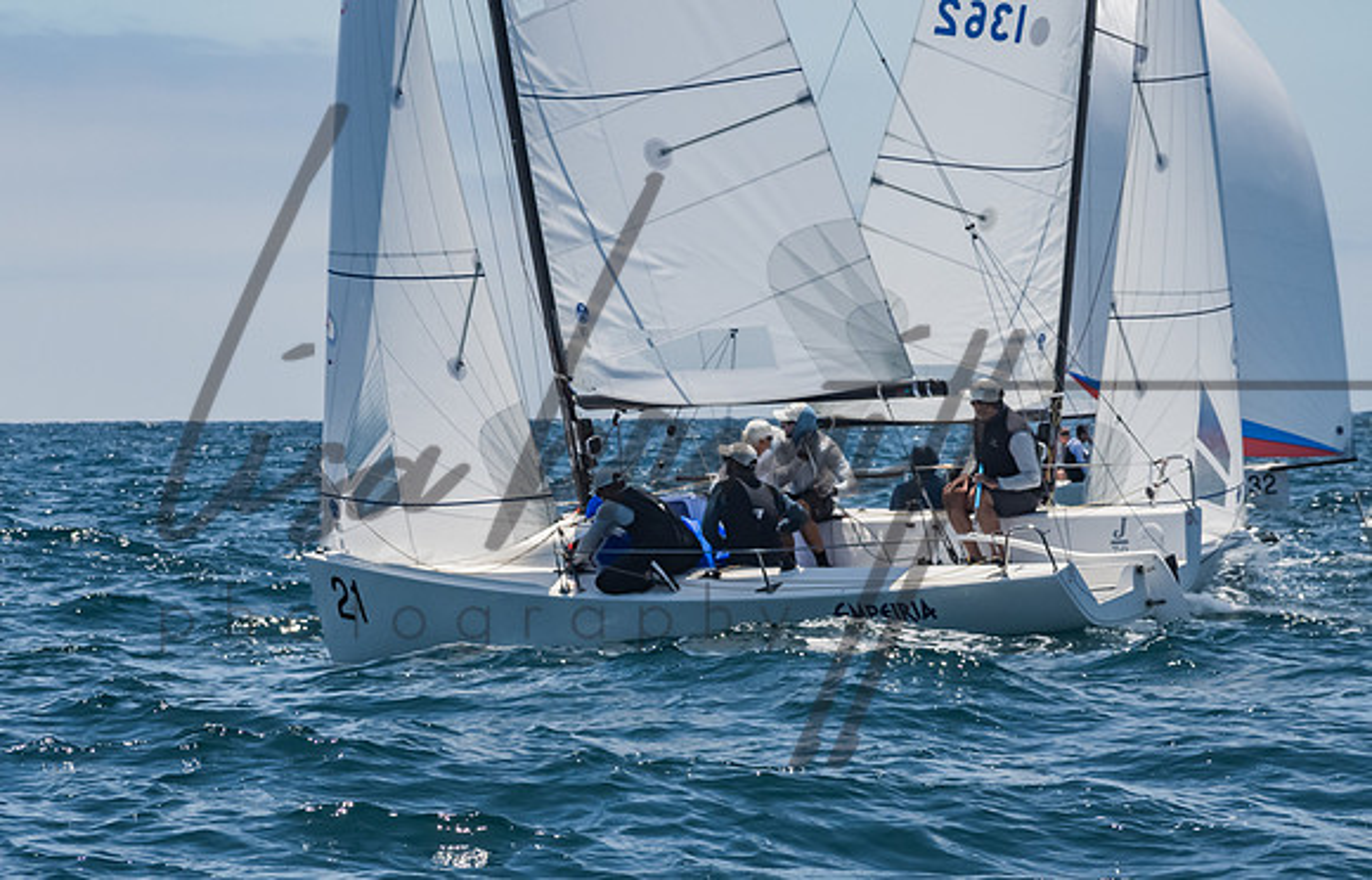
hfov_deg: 7.1
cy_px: 503
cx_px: 686
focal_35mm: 294
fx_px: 11060
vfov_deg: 4.6
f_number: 14
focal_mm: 170
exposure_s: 1/1600
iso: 640
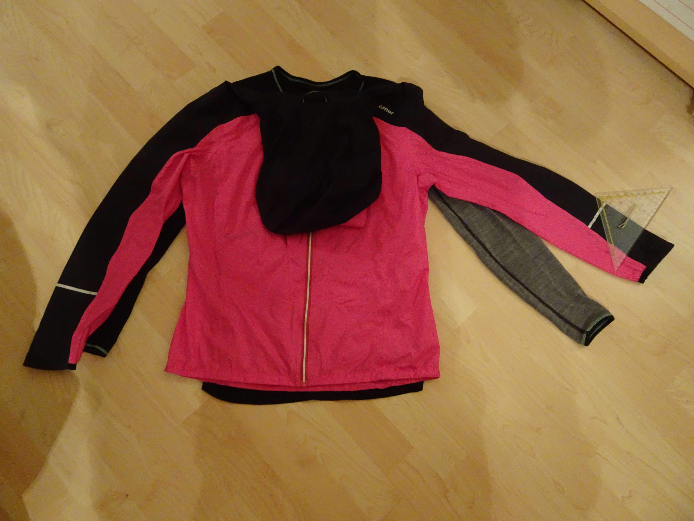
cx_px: 347
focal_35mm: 24
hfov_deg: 71.6
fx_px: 481
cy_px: 260
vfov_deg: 56.8
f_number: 3.5
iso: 800
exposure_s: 1/13
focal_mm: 4.1
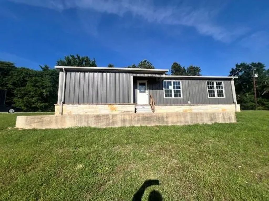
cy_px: 100
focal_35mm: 13
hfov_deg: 106.2
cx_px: 134
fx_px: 101
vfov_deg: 89.9
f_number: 1.8
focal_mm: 1.57
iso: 32
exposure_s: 1/2950
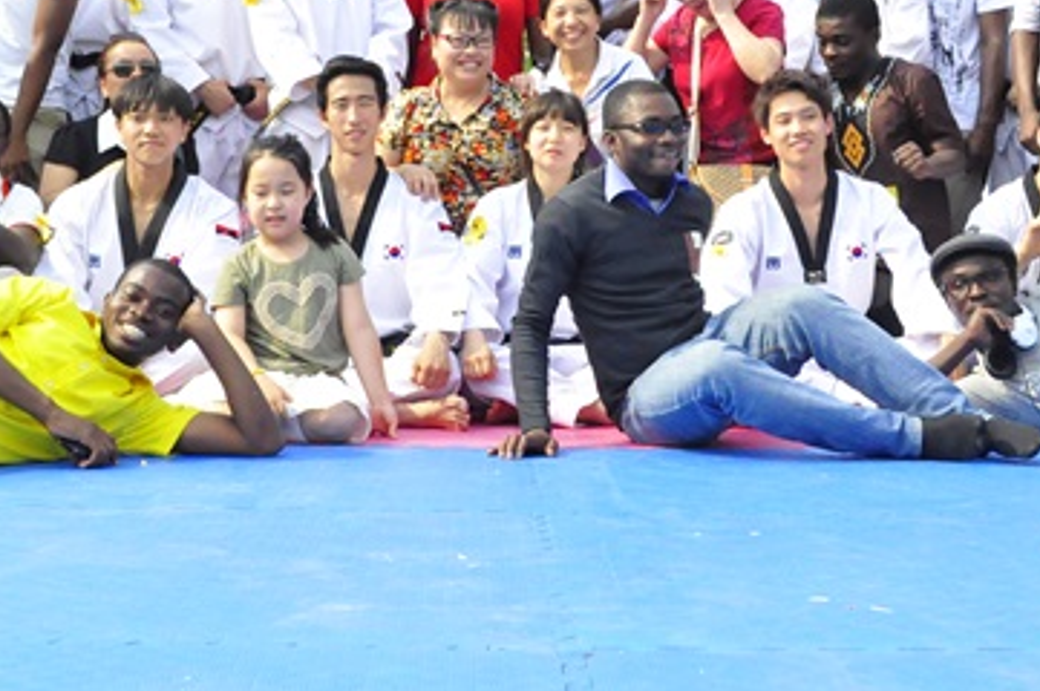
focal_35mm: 64
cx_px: 475
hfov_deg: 31.4
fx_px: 1847
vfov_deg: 20.9
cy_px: 122
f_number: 5.6
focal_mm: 22
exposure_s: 1/4000
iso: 2500
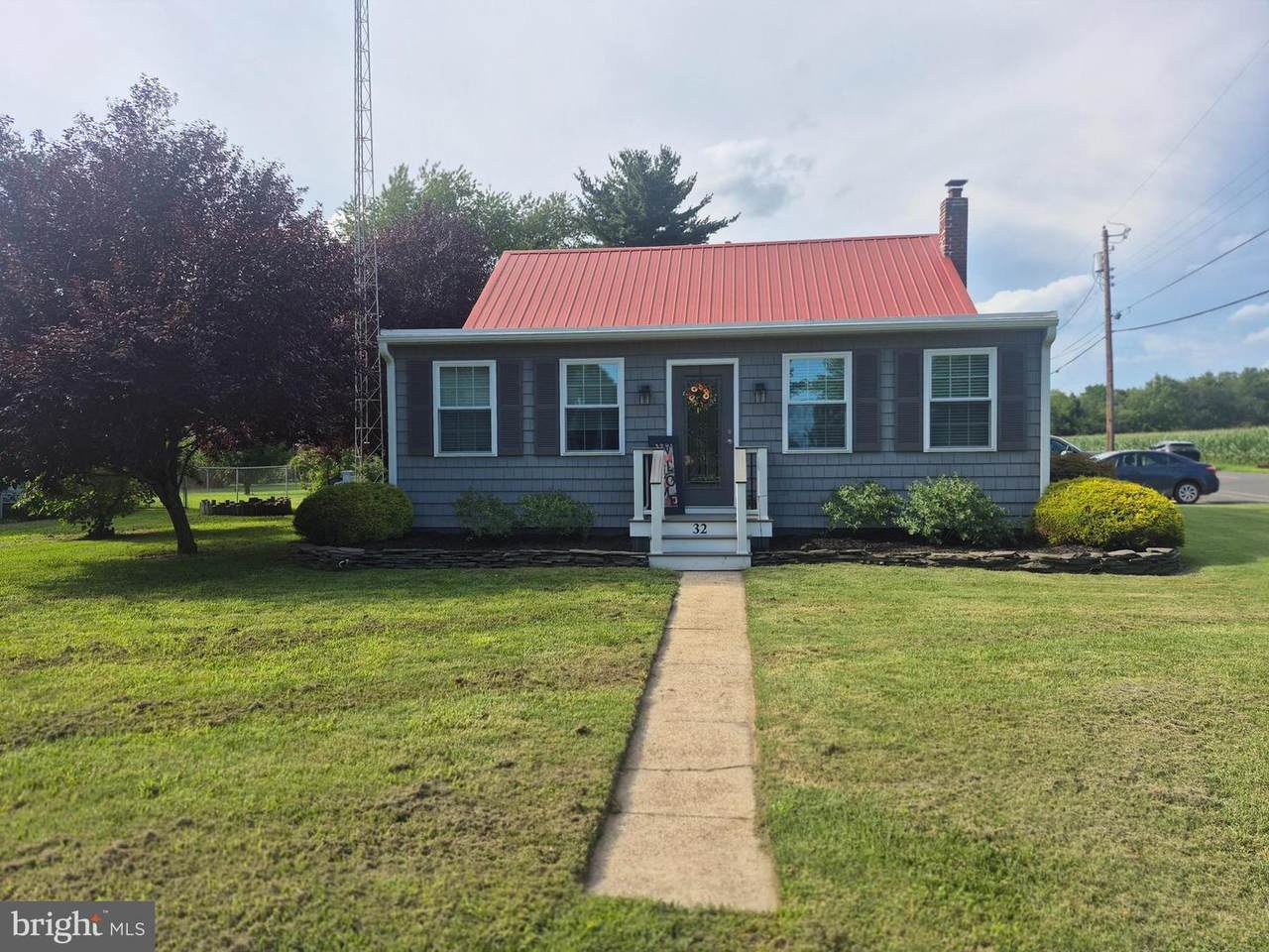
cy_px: 476
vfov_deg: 58.9
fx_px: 843
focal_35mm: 23
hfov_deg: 73.9
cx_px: 634
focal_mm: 5.4
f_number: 1.8
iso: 25
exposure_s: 1/1276
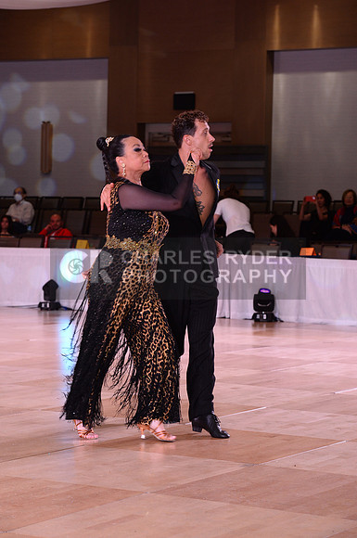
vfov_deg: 19.5
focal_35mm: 105
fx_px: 1566
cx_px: 178
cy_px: 269
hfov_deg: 13.0
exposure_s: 1/125
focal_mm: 105
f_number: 5.6
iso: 1250
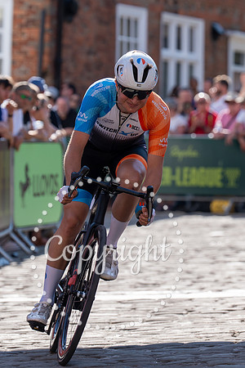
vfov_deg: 7.9
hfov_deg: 5.3
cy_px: 161
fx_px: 2658
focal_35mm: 260
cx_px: 139
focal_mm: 142
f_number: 3.5
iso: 125
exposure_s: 1/1000
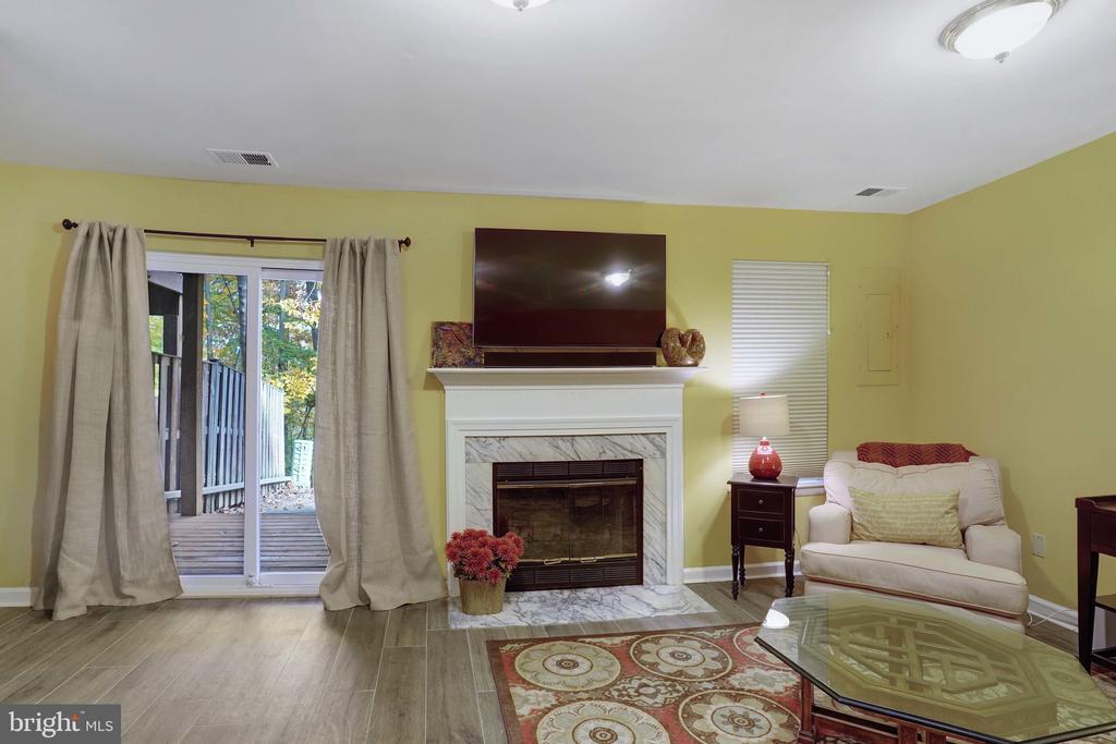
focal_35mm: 17
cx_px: 558
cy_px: 372
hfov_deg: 93.3
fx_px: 527
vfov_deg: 70.5
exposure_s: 1/4
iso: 1250
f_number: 8
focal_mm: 17
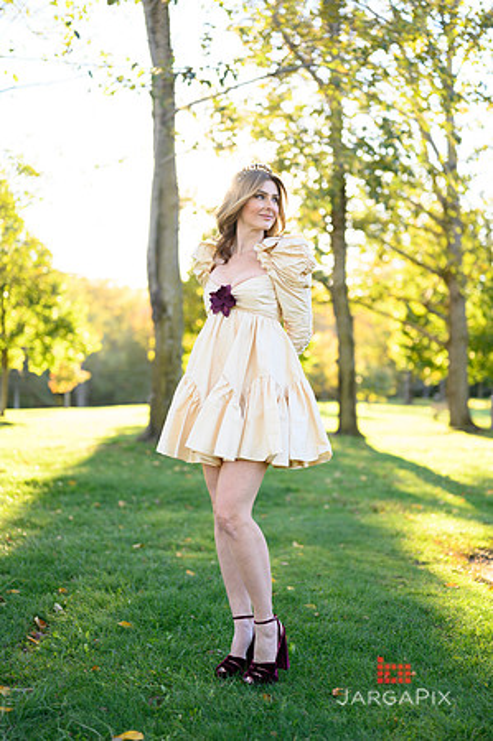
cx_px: 246
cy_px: 370
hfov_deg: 26.9
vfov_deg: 39.6
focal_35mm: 50
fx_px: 1029
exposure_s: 1/800
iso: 320
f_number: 2
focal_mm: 50
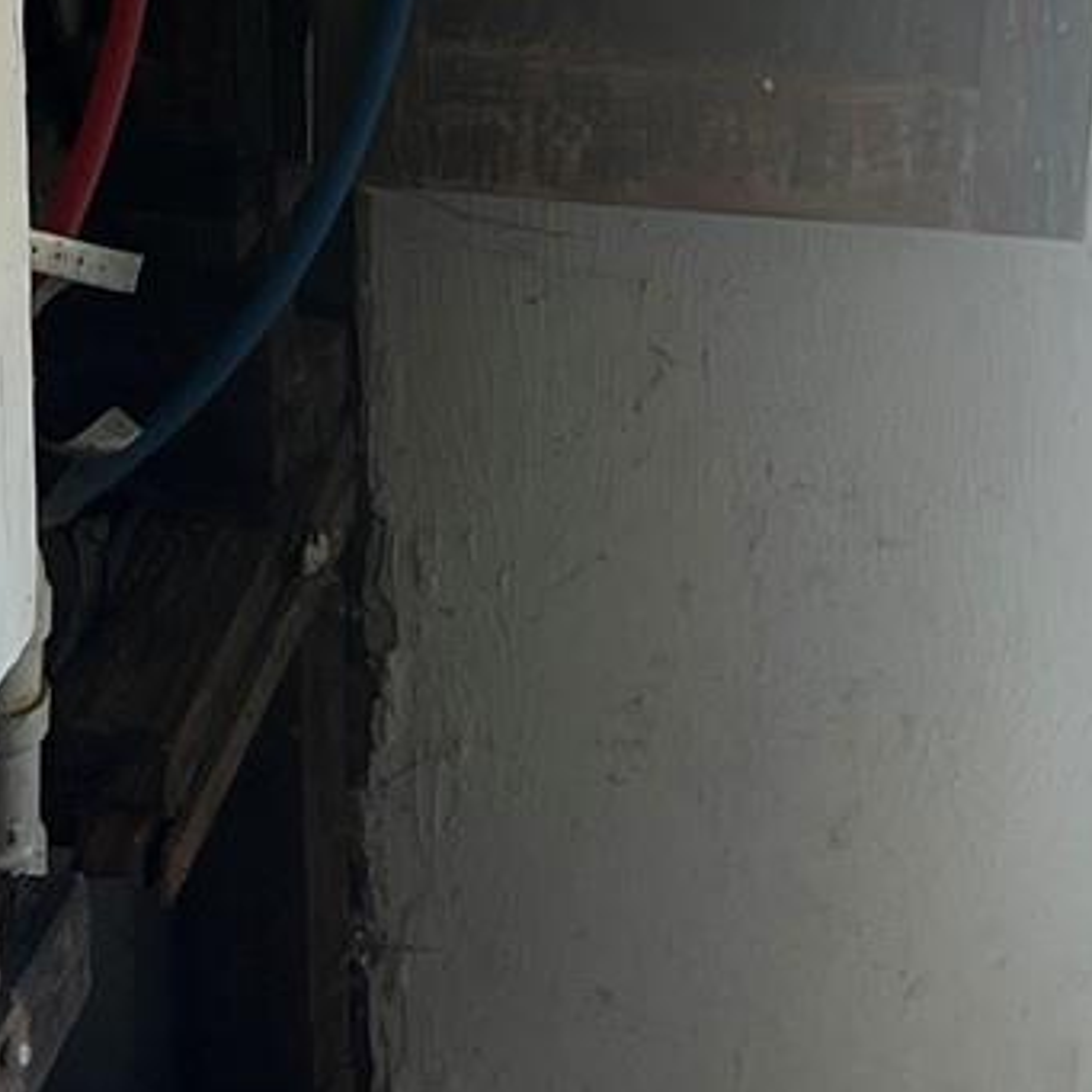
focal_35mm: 138
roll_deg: +0.5
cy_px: -362
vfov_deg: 12.2
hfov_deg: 12.6
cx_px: 339
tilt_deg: -20.3
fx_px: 4925
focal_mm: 5.7
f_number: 1.5
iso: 64
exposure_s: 1/121
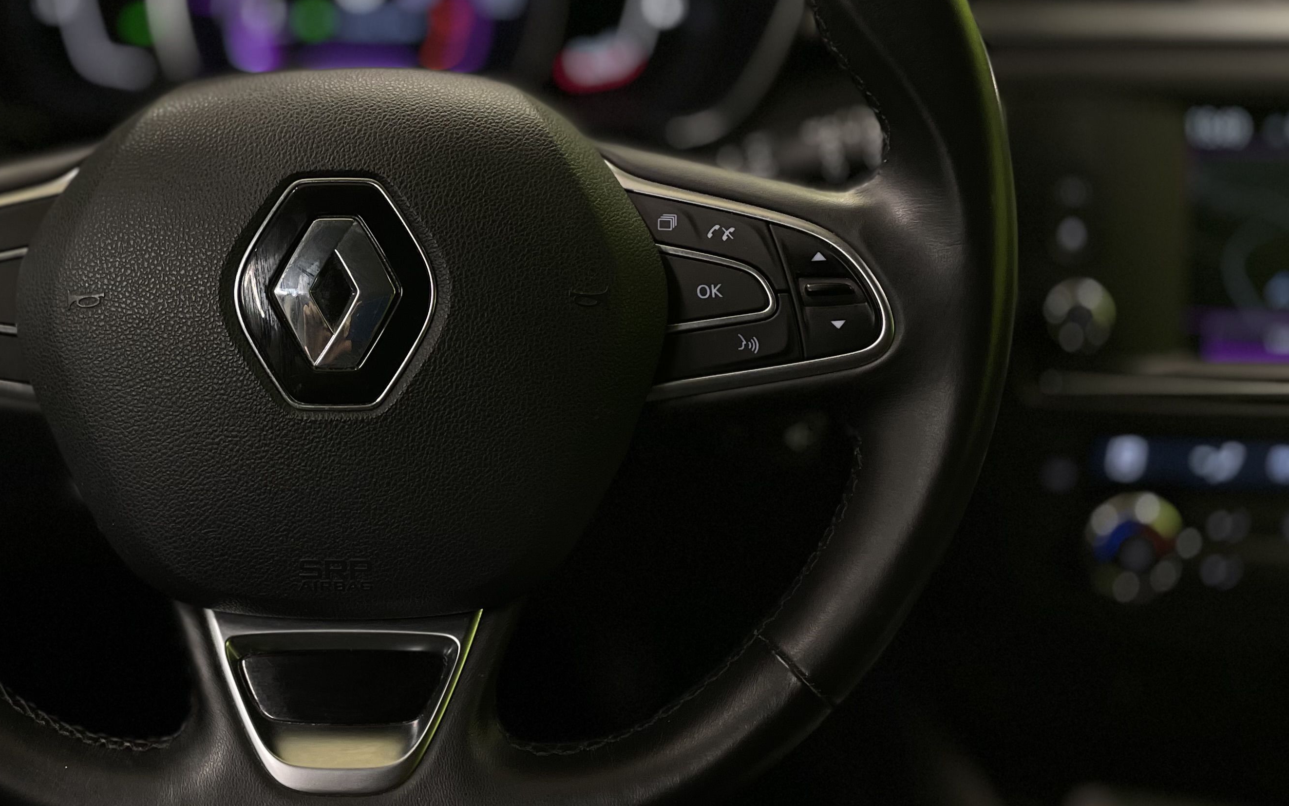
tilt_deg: -26.2
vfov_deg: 30.3
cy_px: 272
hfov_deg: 46.0
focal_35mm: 42
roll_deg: +0.8
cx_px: 369
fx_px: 1475
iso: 160
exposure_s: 1/50
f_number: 1.6
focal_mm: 4.2
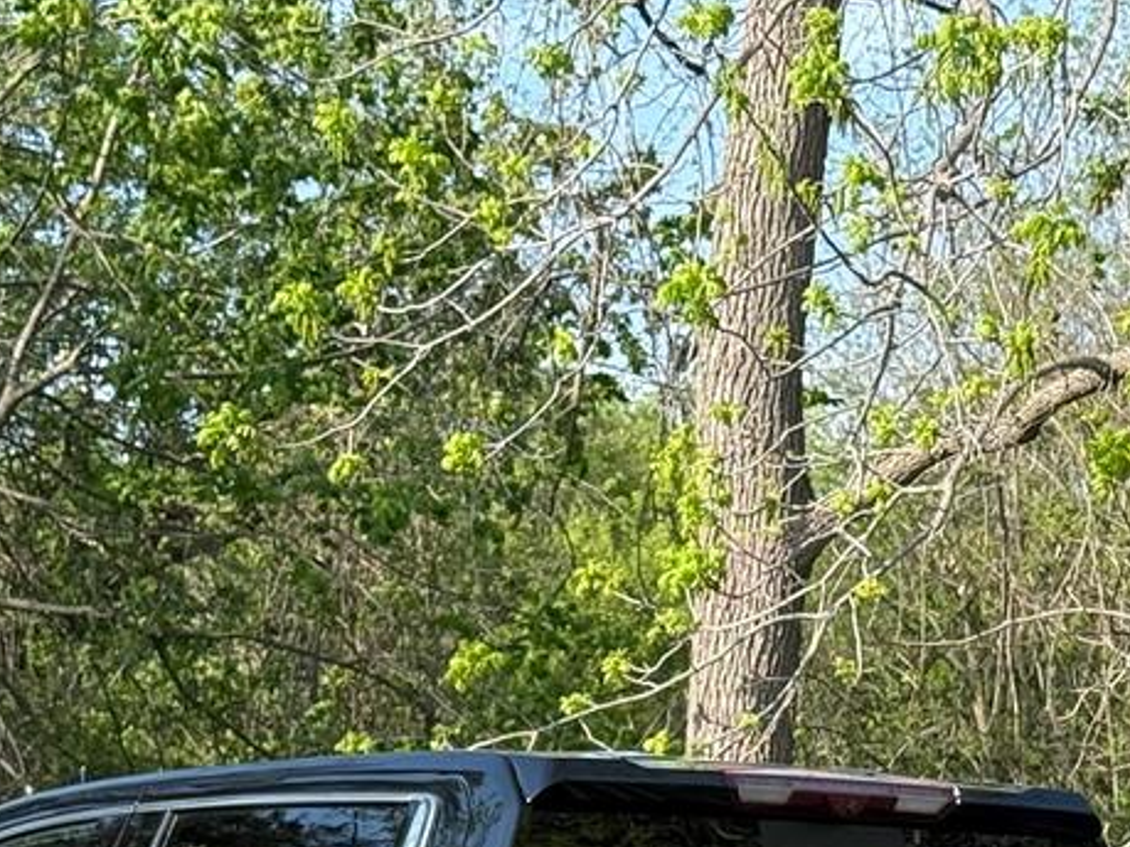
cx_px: 867
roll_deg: +0.1
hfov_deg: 14.7
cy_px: 1160
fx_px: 4373
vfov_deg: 10.8
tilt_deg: -3.8
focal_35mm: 134
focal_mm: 6.76
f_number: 1.78
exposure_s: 1/1642
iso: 80
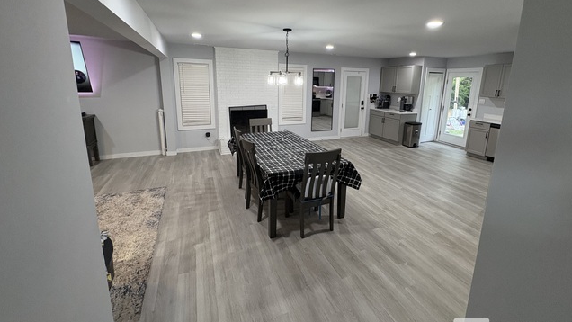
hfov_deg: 99.3
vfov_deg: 66.5
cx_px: 299
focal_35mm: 16
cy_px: 129
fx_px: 243
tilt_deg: -10.3
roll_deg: -0.9
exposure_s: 1/120
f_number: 2.2
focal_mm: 2.22
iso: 400
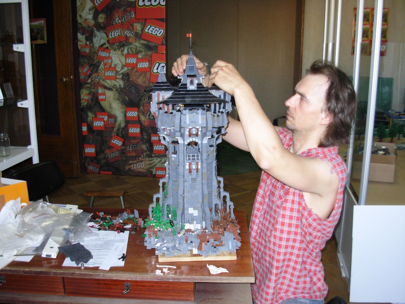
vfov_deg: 37.7
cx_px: 202
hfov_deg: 49.0
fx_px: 445
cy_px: 152
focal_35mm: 38
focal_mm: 6.3
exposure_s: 1/49.3
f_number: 2.9
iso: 200
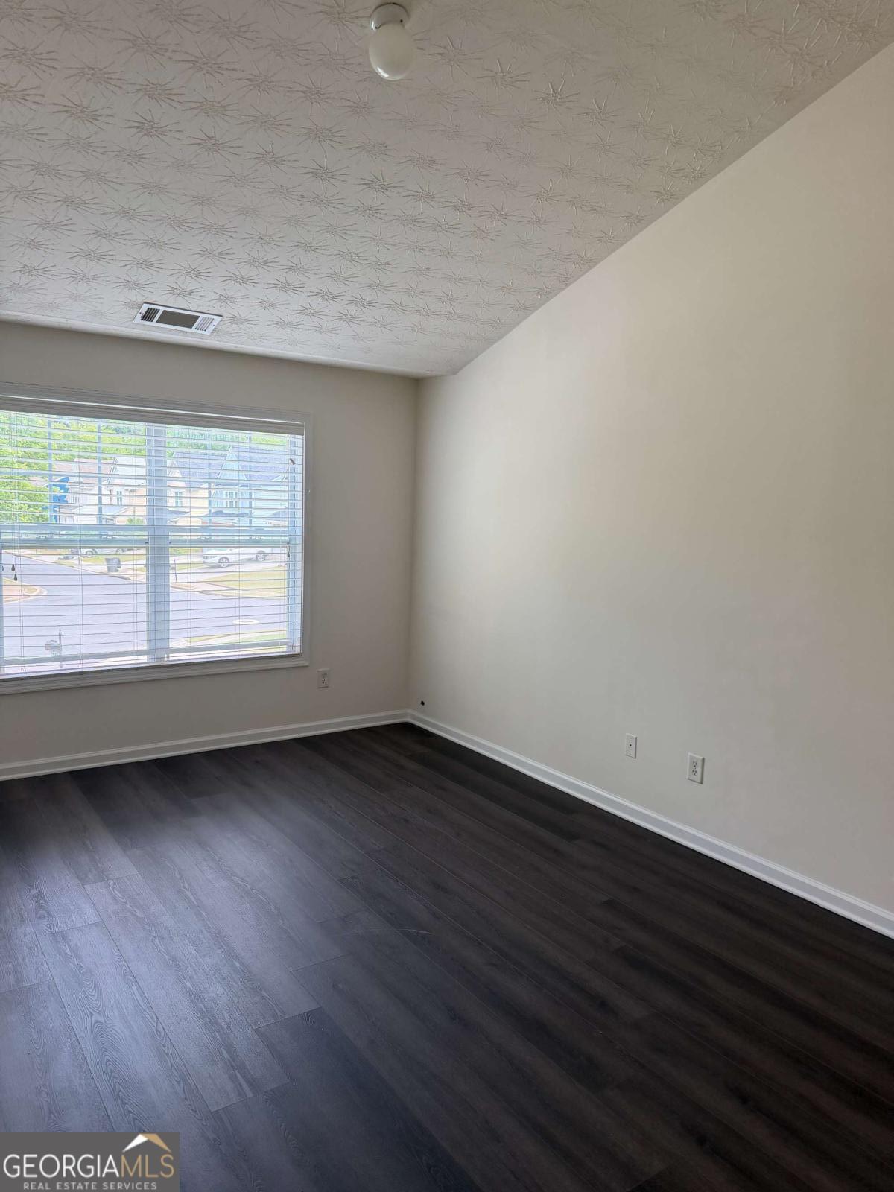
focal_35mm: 24
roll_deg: -2.1
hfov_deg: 56.8
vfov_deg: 71.6
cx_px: 447
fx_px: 826
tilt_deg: -7.6
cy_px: 596
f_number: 1.78
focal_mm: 6.76
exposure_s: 1/234
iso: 200
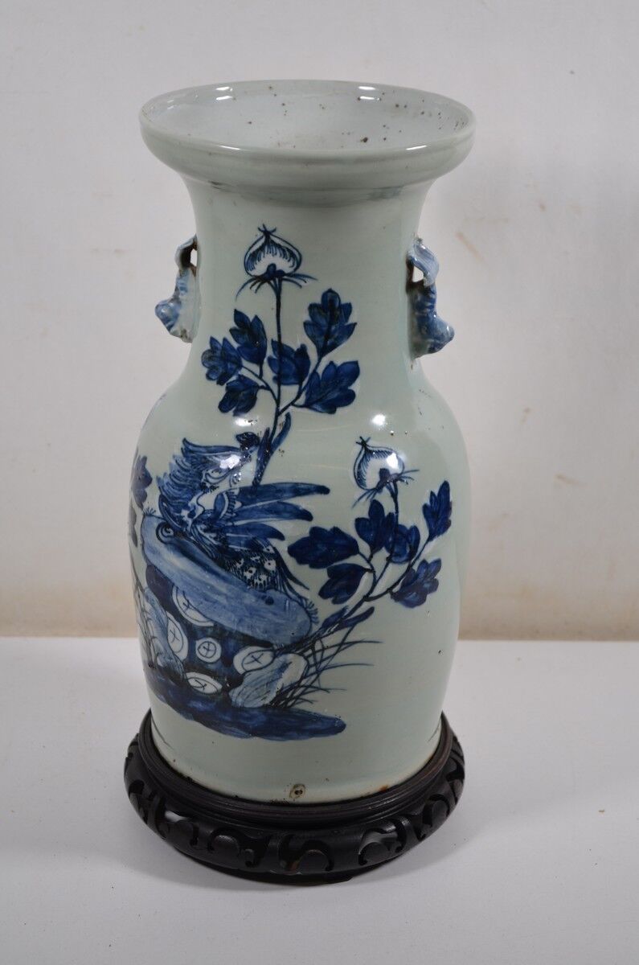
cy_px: 482
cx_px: 320
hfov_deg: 18.8
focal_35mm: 72
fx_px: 1925
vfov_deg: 28.1
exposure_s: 1/60
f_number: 5.6
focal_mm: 48
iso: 100
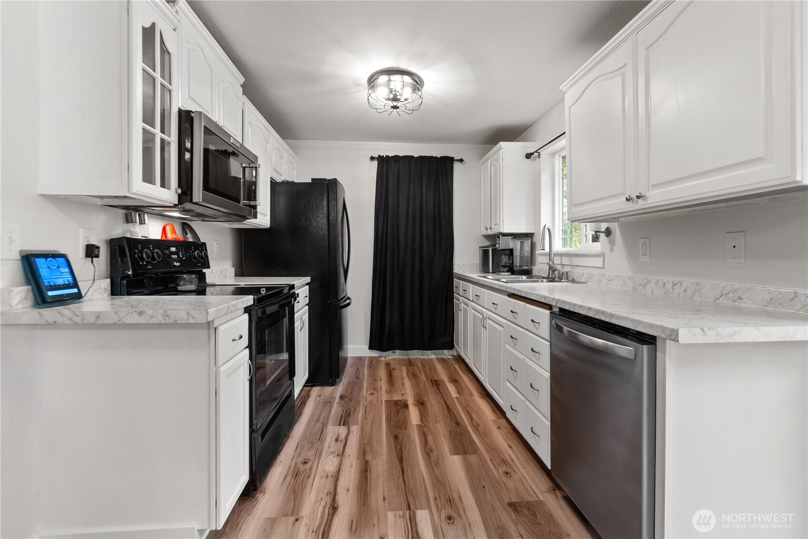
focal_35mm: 15
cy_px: 270
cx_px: 404
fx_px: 337
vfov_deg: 77.3
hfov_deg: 100.4
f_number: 5.6
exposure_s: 1/5
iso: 320
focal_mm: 10
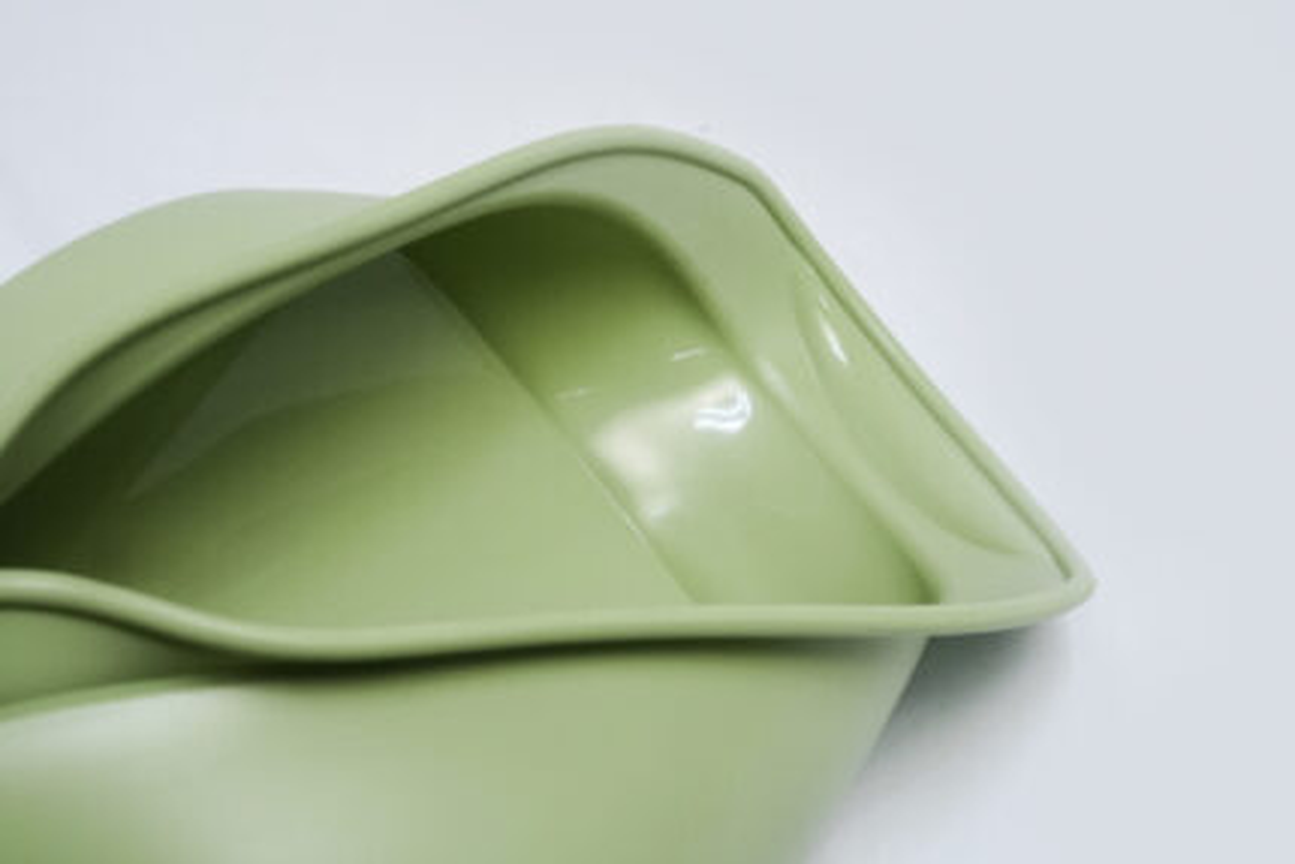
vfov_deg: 19.5
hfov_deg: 28.8
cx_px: 648
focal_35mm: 70
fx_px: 2519
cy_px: 432
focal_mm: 70
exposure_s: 1/160
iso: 6400
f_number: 16
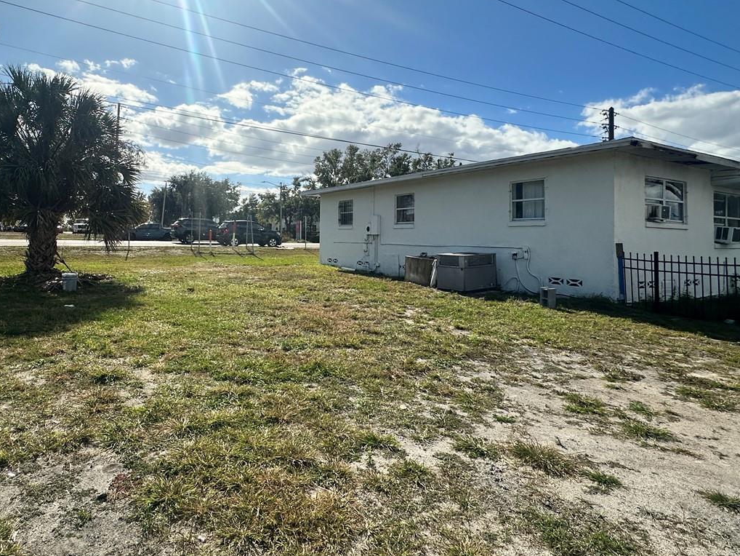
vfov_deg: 60.6
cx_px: 299
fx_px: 470
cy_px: 221
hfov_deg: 75.6
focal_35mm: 22
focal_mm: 2.22
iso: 50
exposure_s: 1/4831
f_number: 2.2
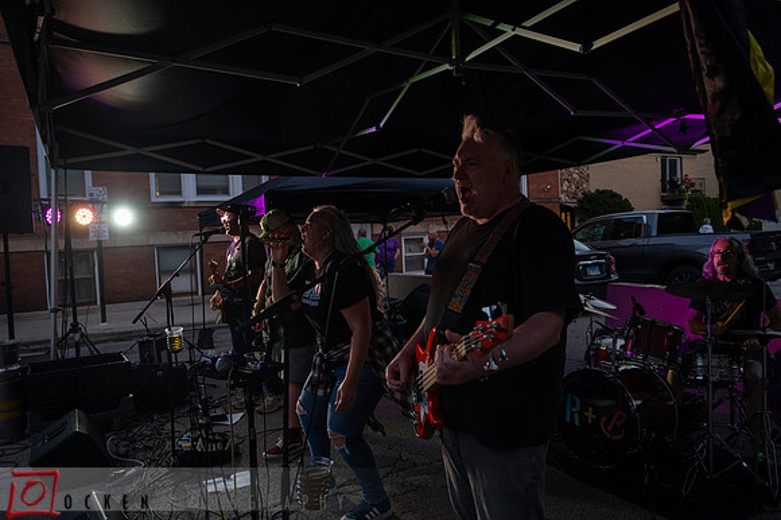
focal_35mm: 27
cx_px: 390
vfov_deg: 47.5
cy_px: 260
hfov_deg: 66.9
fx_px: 591
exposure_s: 1/320
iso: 800
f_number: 4.5
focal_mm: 26.5
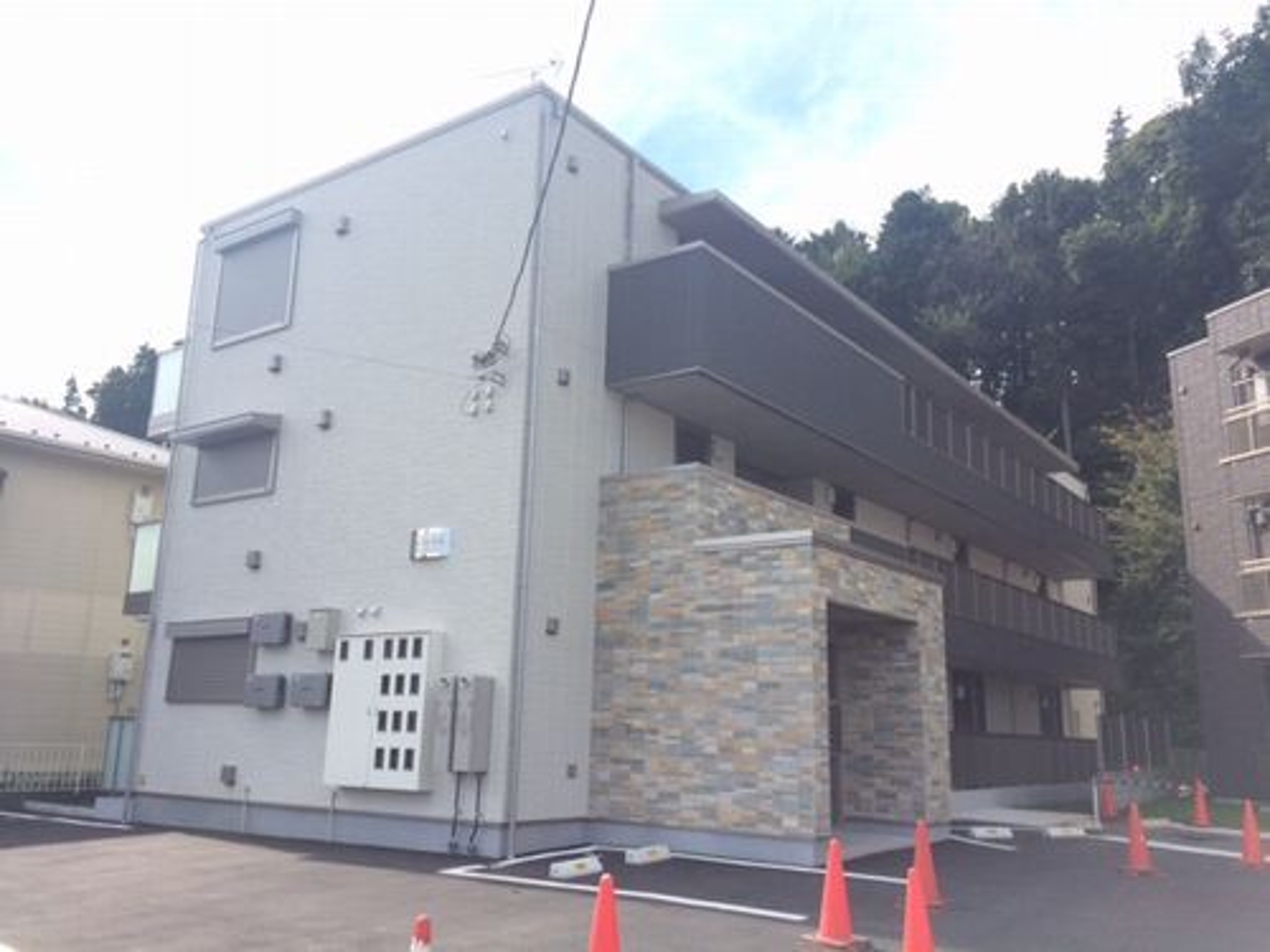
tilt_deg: +12.5
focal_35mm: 29
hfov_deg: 61.7
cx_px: 635
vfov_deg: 48.2
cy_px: 476
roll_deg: -2.7
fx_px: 1064
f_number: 2.2
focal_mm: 4.15
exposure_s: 1/820
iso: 32
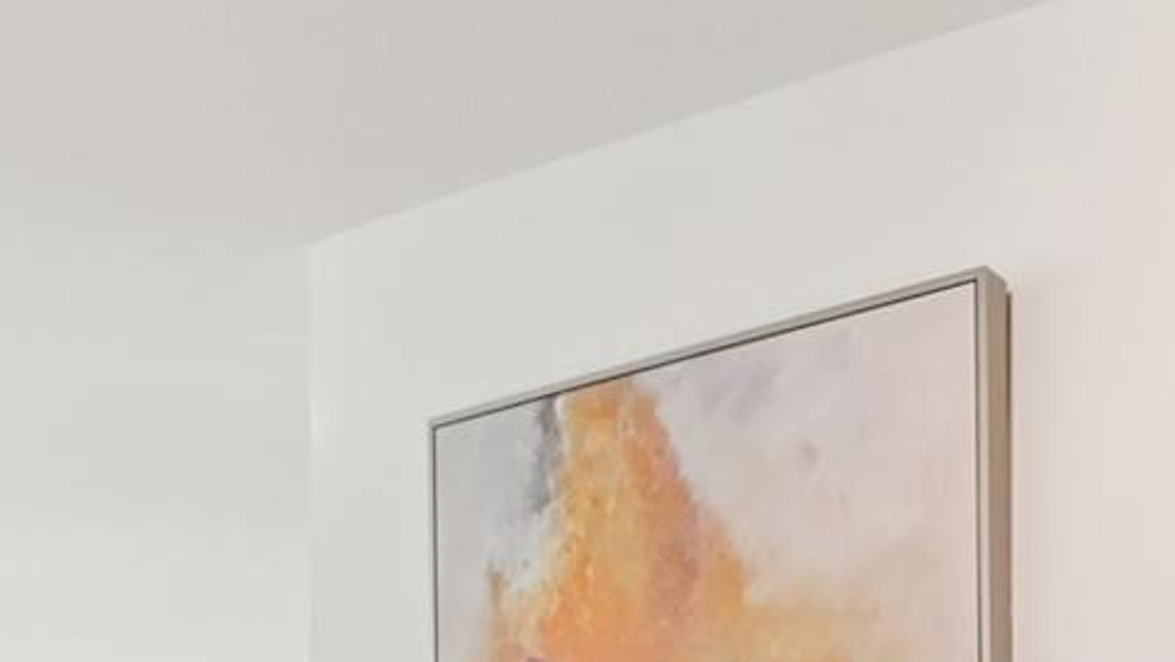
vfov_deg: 19.4
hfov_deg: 35.4
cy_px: 1056
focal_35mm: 52
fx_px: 1621
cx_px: 1219
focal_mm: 10
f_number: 8
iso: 800
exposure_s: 1/13
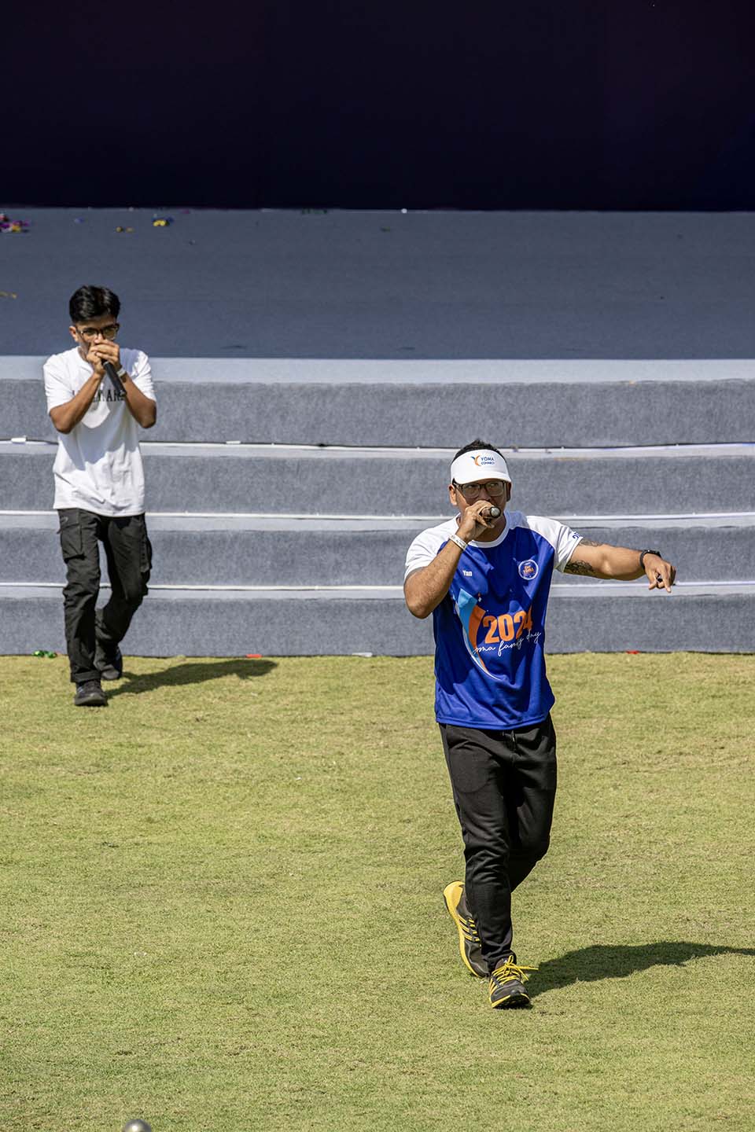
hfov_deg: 3.4
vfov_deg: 5.2
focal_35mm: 400
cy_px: 566
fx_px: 12582
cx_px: 378
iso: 220
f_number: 8
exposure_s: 1/640
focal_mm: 400
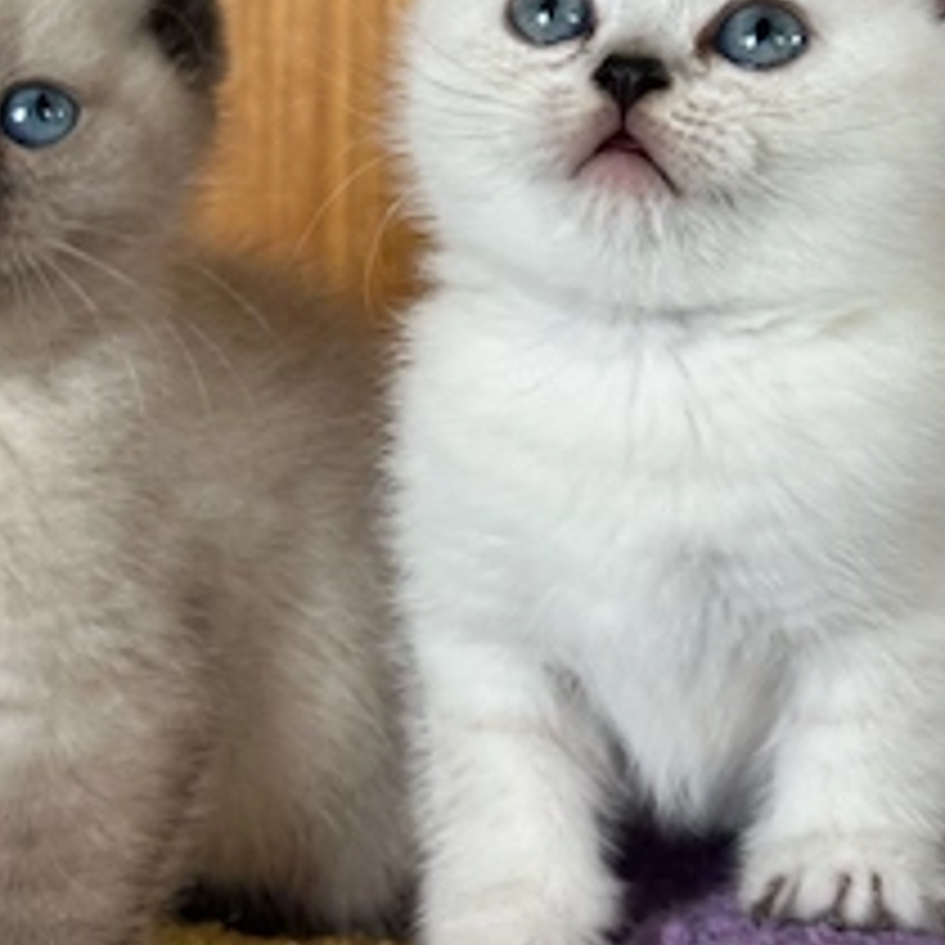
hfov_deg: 21.4
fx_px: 2502
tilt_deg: -5.6
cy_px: 342
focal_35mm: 81
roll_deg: +0.5
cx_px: 387
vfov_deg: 21.3
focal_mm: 6.86
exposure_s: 1/121
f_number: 1.78
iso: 80
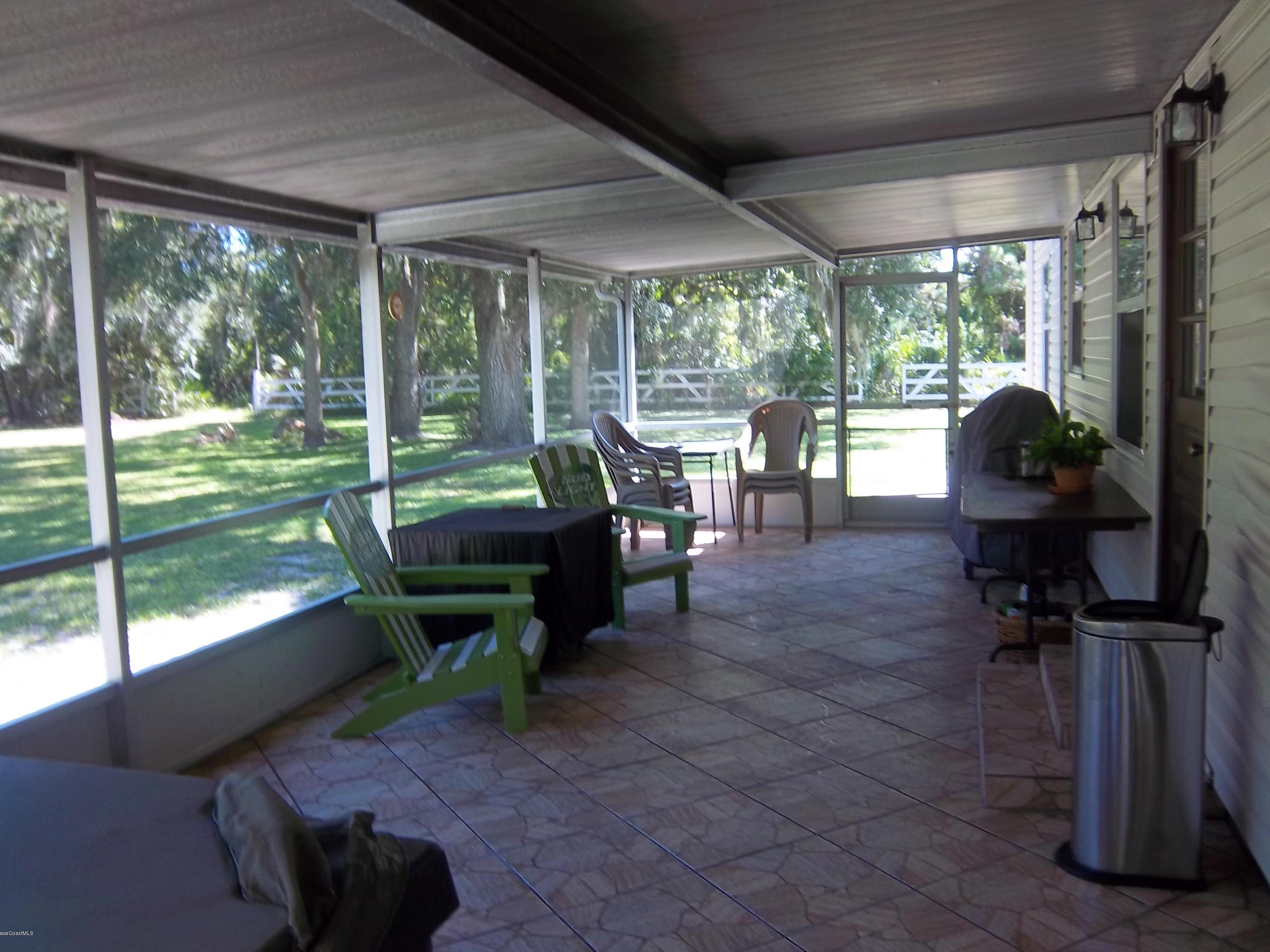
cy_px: 471
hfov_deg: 61.7
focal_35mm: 29
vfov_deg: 48.2
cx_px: 648
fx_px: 1064
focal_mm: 5.05
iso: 64
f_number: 3.5
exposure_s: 1/40
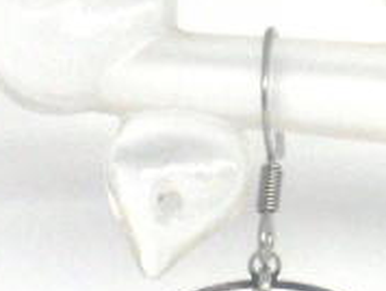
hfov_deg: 9.7
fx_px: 2256
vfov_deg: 7.2
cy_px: 544
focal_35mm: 202
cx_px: 429
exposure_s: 1/90
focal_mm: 6.6
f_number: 3.8
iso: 80
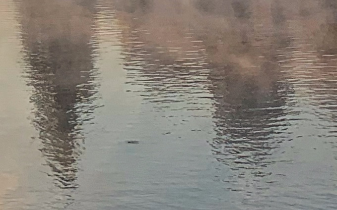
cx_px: -261
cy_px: -175
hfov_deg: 12.1
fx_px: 1469
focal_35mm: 160
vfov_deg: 7.9
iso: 25
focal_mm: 4.25
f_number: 1.8
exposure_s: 1/2833
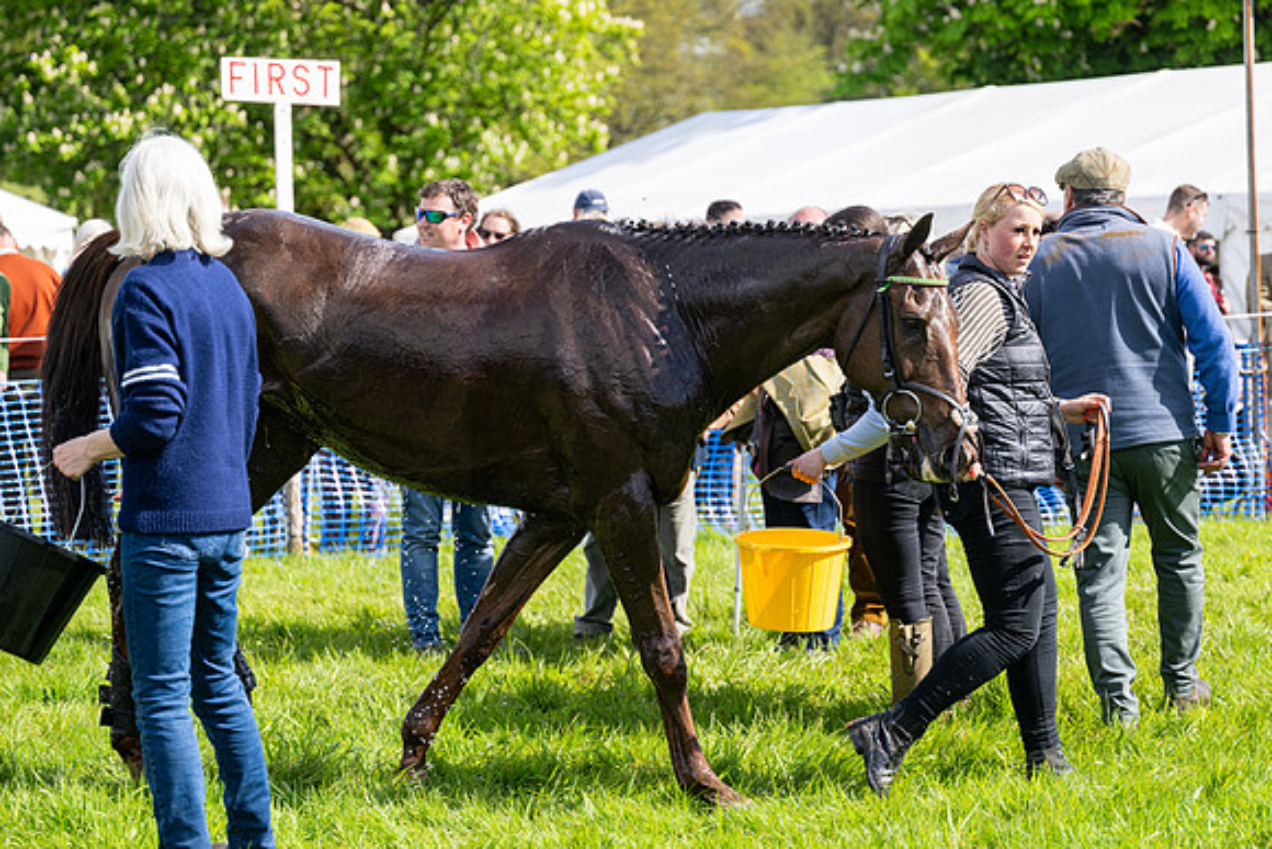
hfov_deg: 20.8
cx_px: 636
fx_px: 3463
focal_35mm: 98
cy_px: 424
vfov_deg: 14.0
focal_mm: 98
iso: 200
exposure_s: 1/1250
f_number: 4
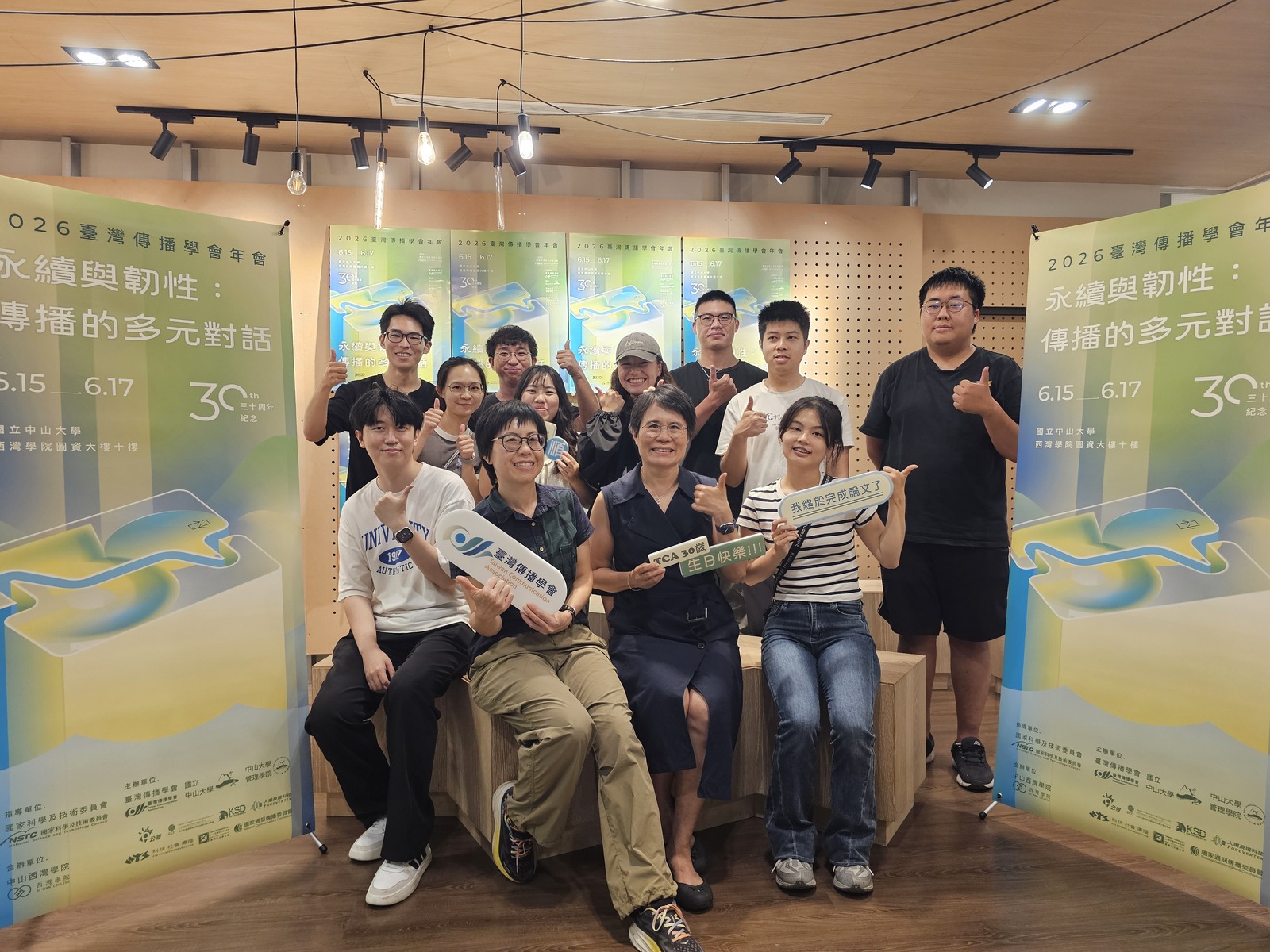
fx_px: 844
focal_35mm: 23
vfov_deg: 58.9
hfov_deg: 73.9
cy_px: 476
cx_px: 635
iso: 400
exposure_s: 1/120
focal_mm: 6.3
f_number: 1.7
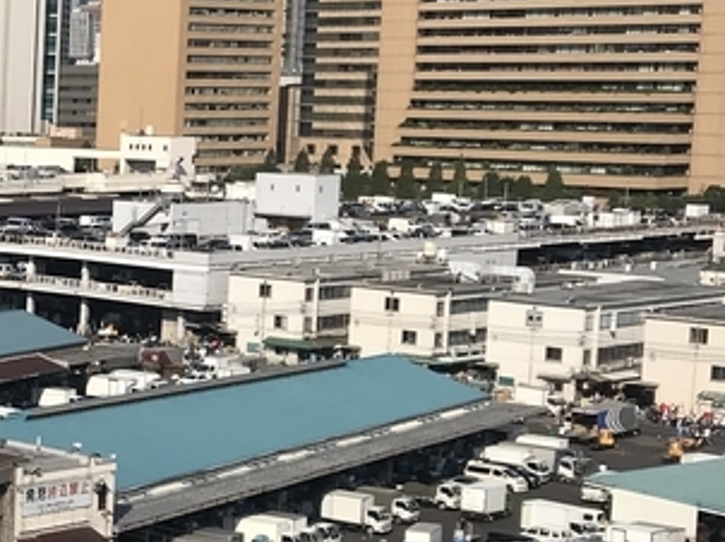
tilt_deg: -8.2
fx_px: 1988
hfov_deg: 17.8
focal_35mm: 95
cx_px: -459
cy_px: 343
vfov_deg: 15.5
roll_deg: +0.0
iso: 20
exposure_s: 1/3831
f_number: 1.8
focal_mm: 3.99
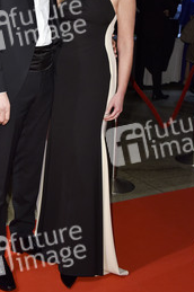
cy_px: 83
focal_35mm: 68
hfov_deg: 19.9
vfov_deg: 29.4
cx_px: 61
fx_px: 551
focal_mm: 44
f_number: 6.3
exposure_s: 1/160
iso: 1000
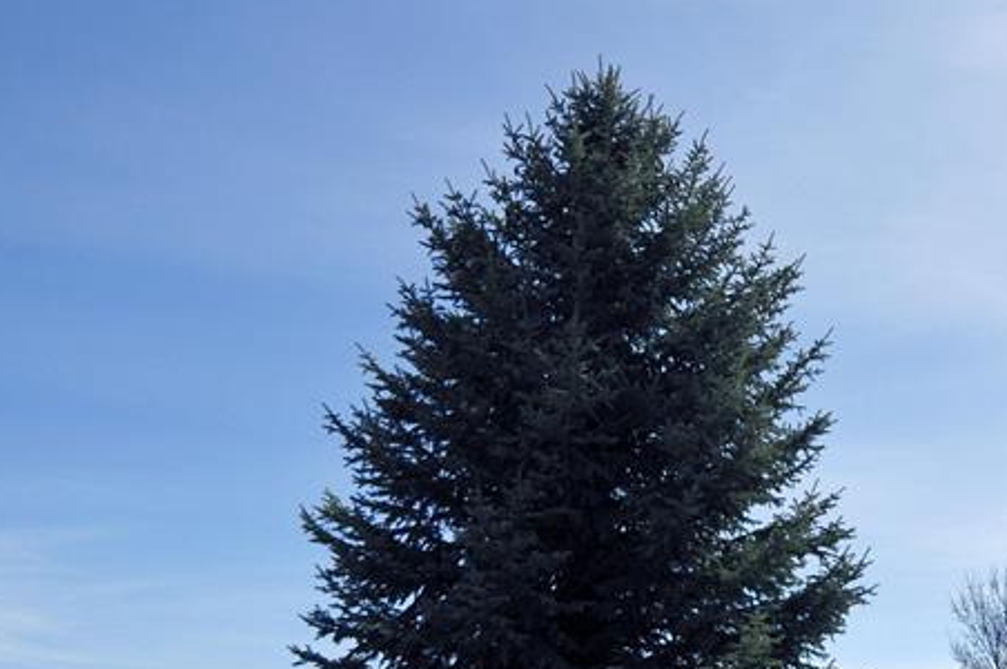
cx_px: 771
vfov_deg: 19.6
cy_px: 595
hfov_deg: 29.2
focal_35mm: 68
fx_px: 1899
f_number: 5
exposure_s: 1/2500
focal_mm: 20
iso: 200
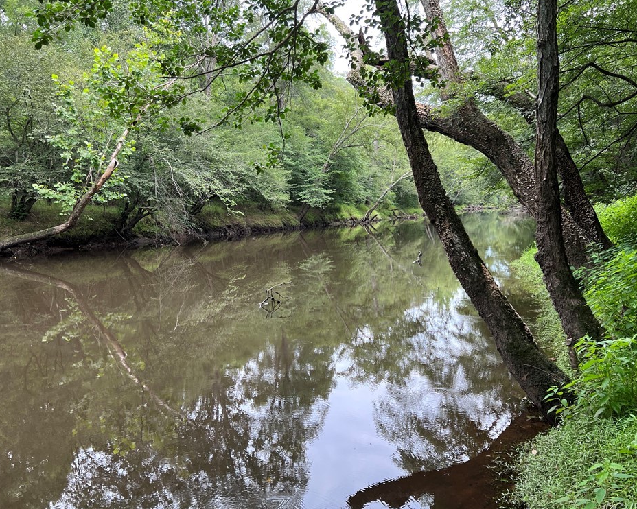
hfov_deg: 62.2
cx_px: 325
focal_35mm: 28
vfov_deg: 51.5
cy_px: 257
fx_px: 528
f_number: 1.5
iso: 40
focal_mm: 5.7
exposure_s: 1/220
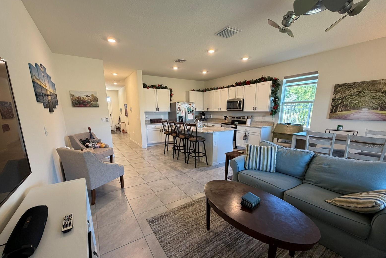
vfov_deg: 76.9
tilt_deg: -12.7
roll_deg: +0.6
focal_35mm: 15
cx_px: 190
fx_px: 161
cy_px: 146
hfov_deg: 100.4
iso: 200
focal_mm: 2.22
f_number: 2.2
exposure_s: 1/60
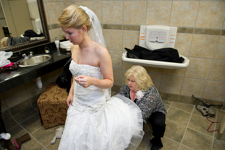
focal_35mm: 24
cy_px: 75
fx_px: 150
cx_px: 112
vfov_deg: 53.1
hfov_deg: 73.8
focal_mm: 24
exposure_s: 1/125
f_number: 4
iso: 1250
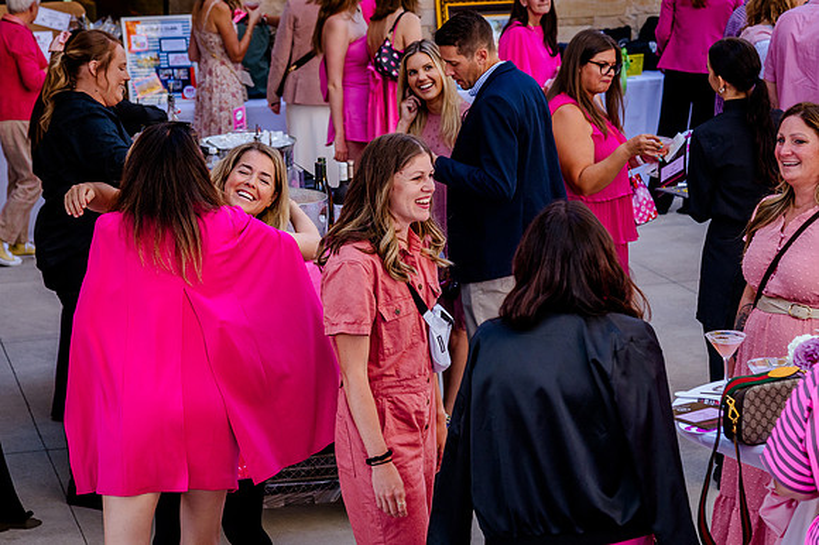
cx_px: 324
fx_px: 2108
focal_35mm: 93
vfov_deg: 14.7
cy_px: 219
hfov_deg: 22.0
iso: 1600
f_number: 5
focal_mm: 75
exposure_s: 1/400
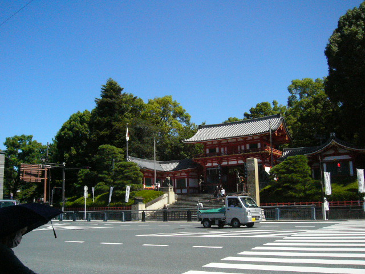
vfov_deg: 40.7
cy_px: 137
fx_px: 369
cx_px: 182
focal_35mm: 35
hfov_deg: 52.6
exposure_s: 1/2000
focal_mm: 5.8
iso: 400
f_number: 8
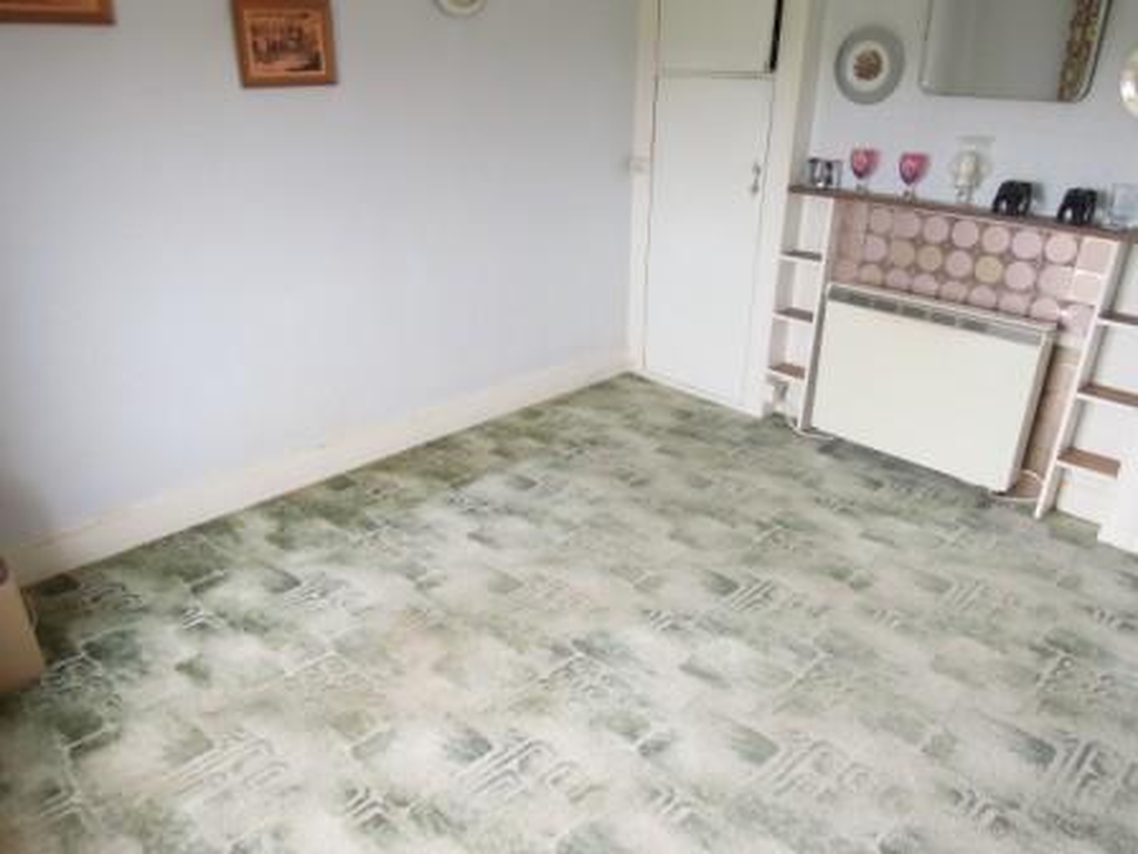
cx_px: 569
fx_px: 789
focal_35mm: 24
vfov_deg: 56.8
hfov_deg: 71.6
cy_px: 427
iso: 160
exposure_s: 1/30
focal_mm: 4.3
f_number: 2.8
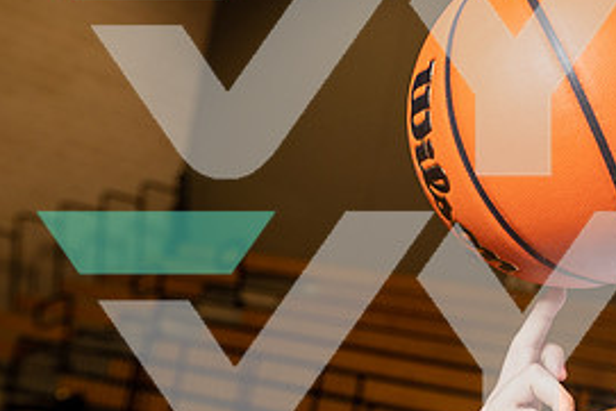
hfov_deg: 20.9
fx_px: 1609
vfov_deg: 14.5
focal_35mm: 94
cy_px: 333
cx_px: 616
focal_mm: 44
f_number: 4.5
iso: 400
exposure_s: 1/250
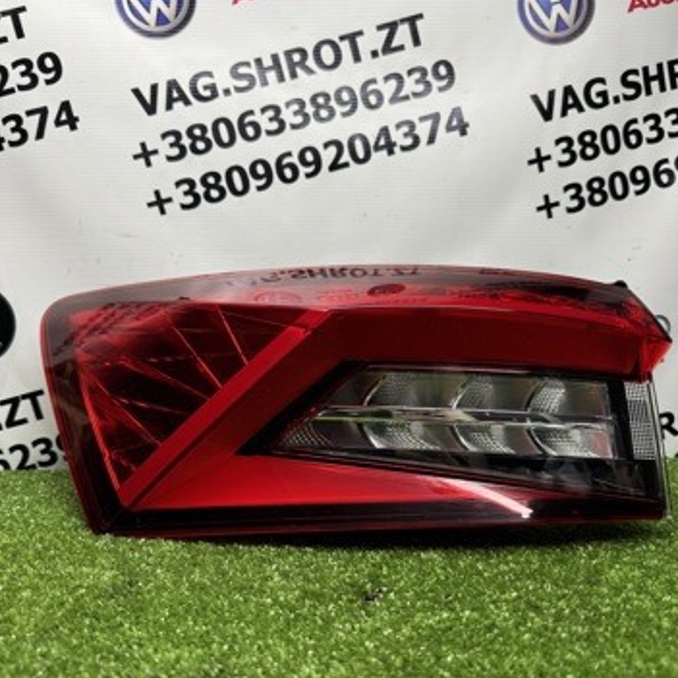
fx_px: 643
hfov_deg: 55.6
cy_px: 382
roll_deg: +0.1
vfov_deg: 55.5
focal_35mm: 29
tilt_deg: -5.3
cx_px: 346
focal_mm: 6.76
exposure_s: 1/100
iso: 50
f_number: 1.78
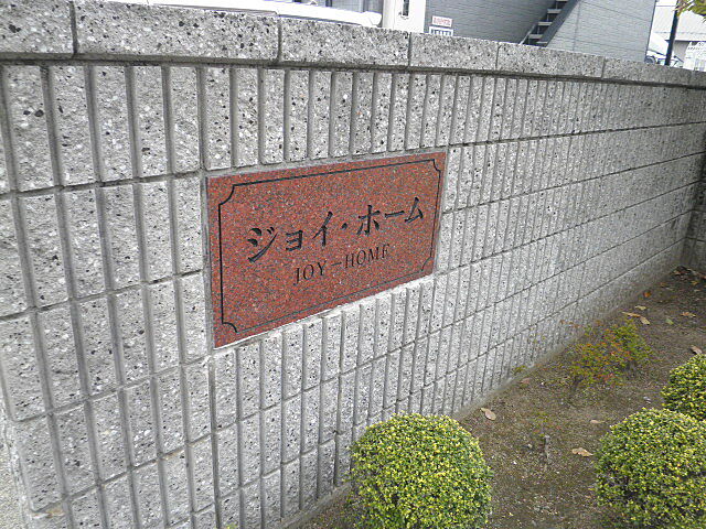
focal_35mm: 26
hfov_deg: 67.3
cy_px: 264
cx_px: 353
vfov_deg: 53.1
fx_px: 530
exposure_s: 1/160
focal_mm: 4.7
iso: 64
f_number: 2.8
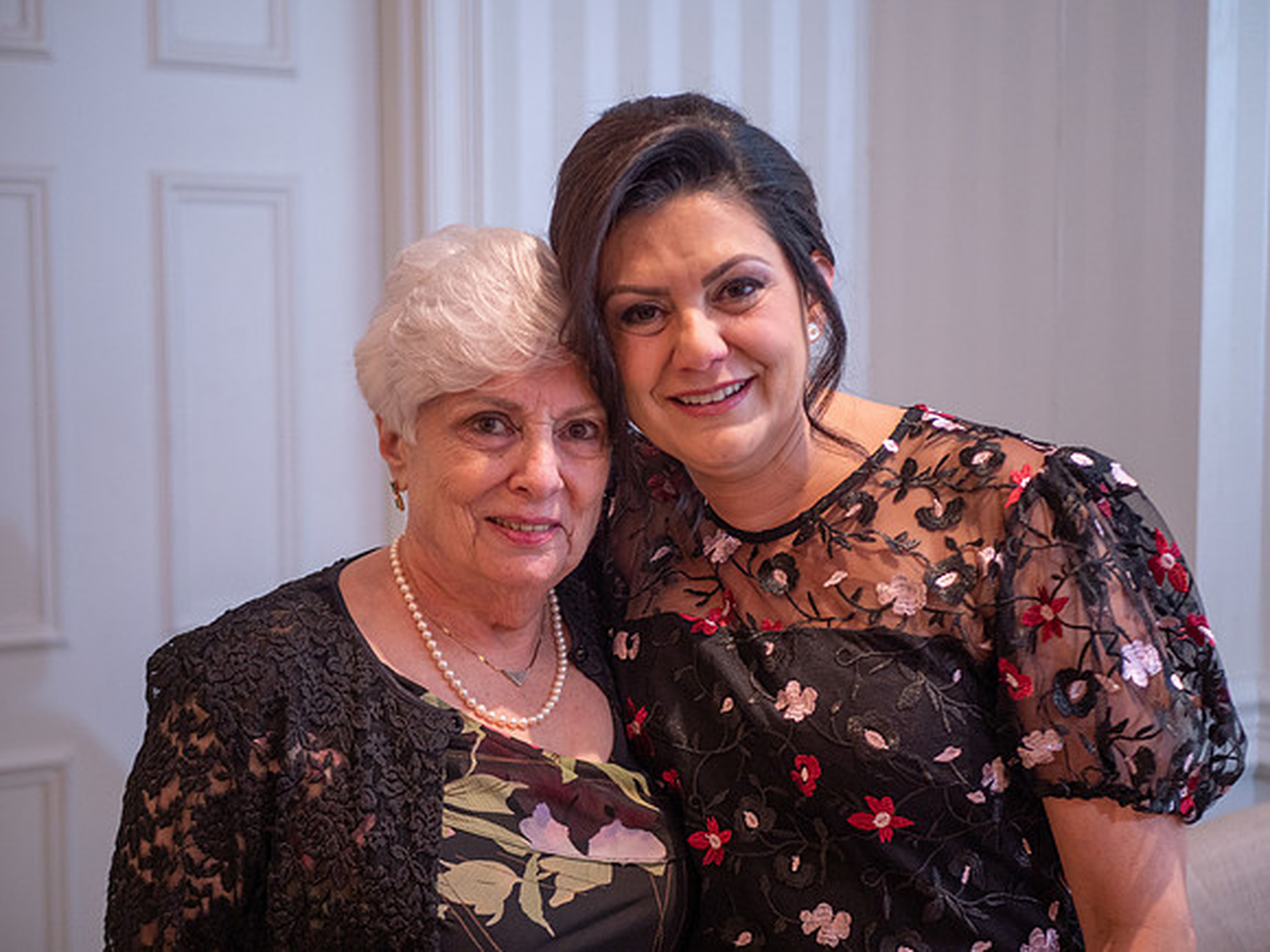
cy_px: 476
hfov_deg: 38.2
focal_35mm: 50
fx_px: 1834
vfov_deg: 29.1
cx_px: 635
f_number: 1.7
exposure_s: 1/80
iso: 500
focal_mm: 25
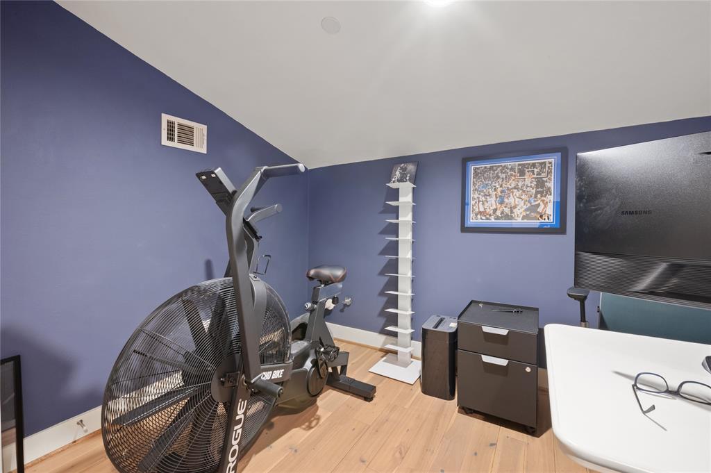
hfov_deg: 104.3
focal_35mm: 14
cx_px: 356
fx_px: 276
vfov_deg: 81.1
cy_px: 236
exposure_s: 1/2.5
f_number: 13
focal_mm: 14
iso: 800
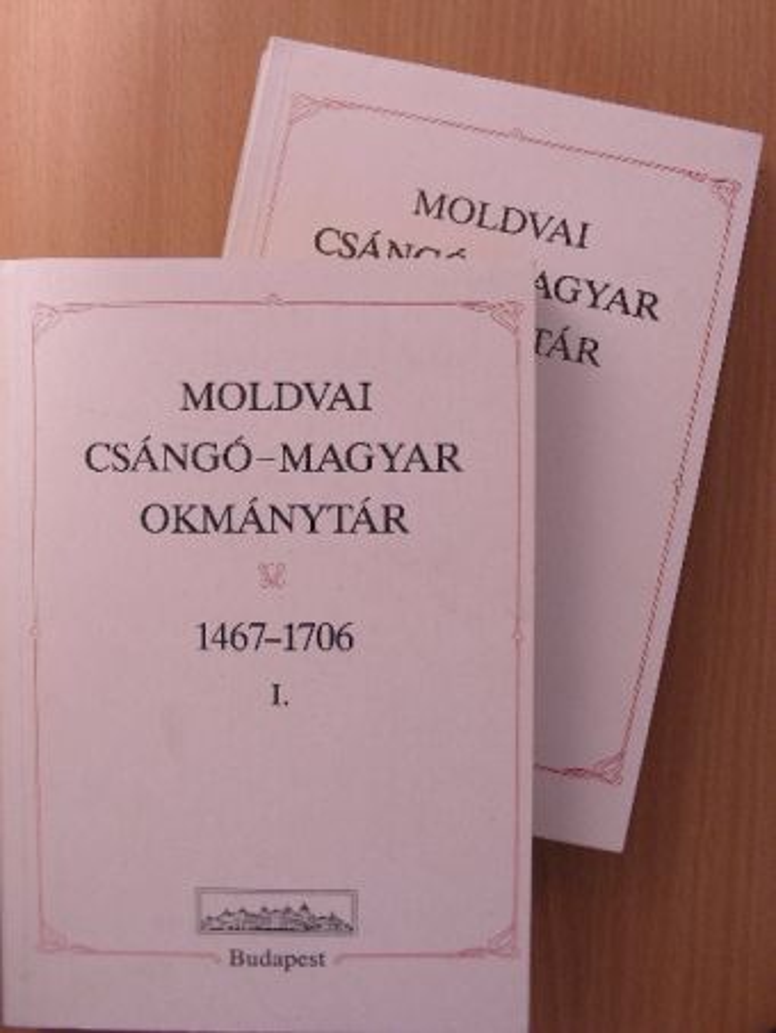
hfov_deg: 30.3
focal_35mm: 48
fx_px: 1434
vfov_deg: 39.6
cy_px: 516
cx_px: 388
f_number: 3.5
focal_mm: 8
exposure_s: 1/31.4
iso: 100
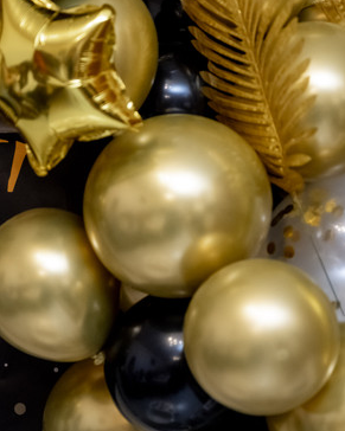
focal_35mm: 137
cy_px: 181
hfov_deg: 11.2
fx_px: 1749
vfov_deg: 14.1
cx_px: 56
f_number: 2.8
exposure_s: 1/125
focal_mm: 55
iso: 2000
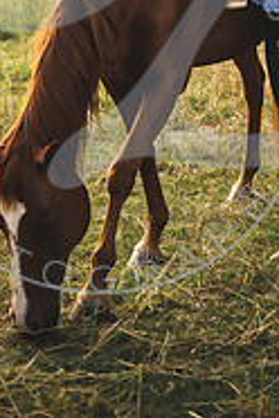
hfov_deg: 14.8
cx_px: 202
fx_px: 1069
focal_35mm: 92
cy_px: -85
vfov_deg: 20.7
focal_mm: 38
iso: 80
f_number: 2.8
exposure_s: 1/250
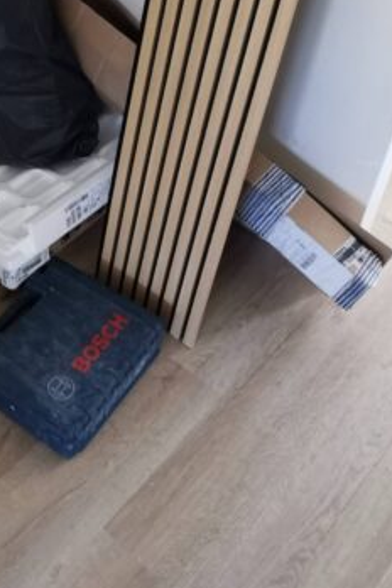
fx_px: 800
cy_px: 154
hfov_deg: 26.7
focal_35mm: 49
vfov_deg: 39.4
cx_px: 46
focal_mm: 2.35
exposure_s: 1/30
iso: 320
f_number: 2.2
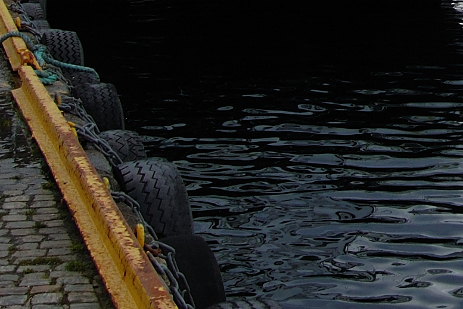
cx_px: 714
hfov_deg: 16.0
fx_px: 1492
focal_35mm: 116
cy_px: -208
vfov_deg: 11.2
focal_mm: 20
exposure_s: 1/250
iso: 200
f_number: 10
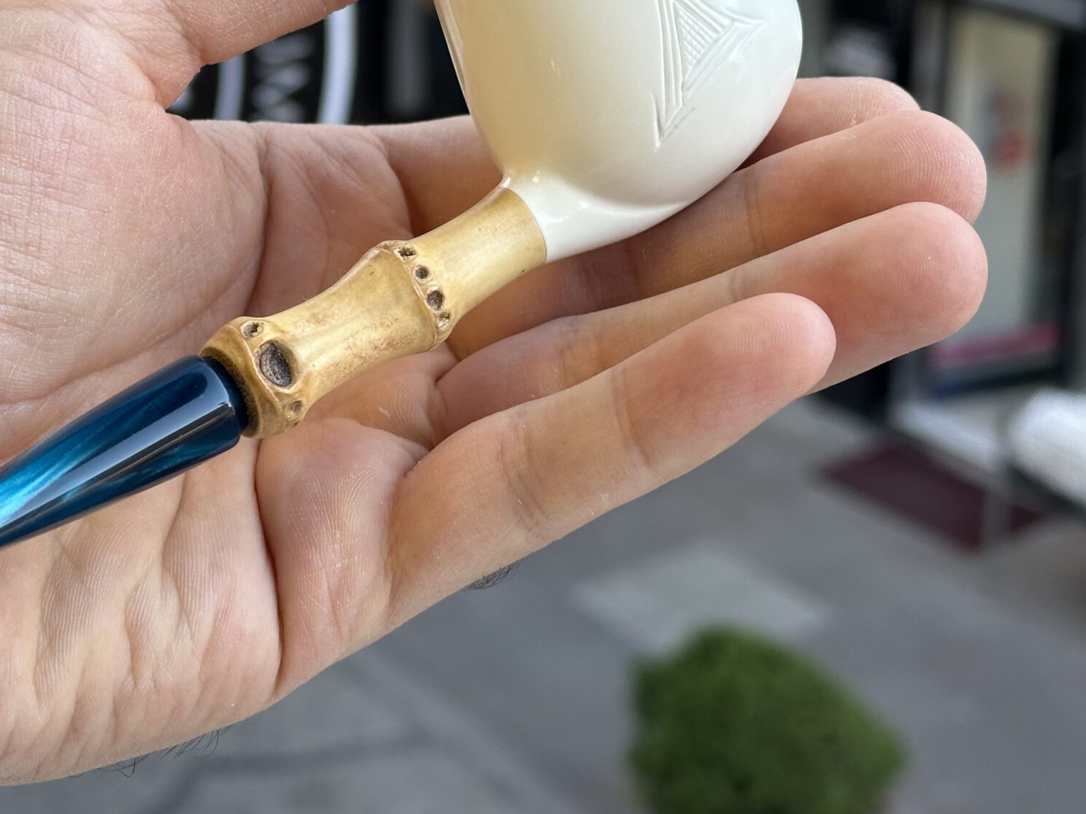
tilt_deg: -19.2
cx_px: 246
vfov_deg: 17.9
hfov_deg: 23.5
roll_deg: +2.4
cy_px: 204
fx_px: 2572
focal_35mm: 82
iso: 50
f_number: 1.78
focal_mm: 6.86
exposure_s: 1/121
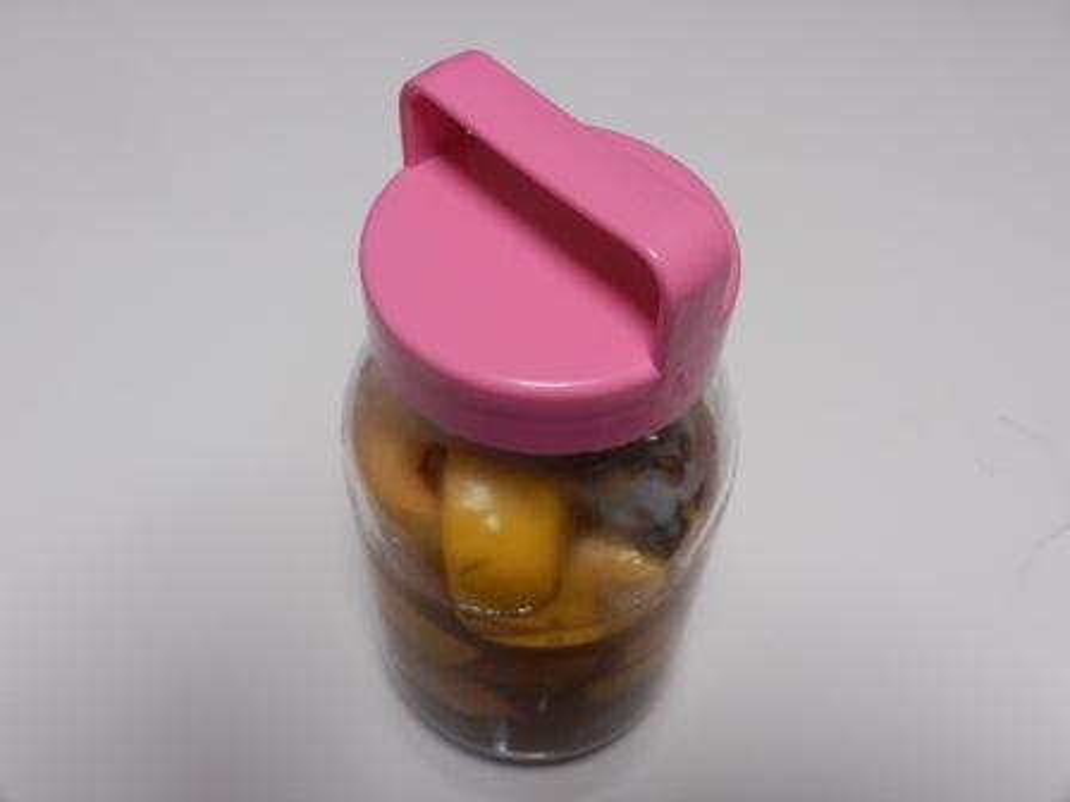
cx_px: 535
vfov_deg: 42.9
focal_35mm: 33
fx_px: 1020
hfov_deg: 55.4
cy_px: 401
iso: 280
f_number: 3.8
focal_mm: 5.9
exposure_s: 1/30
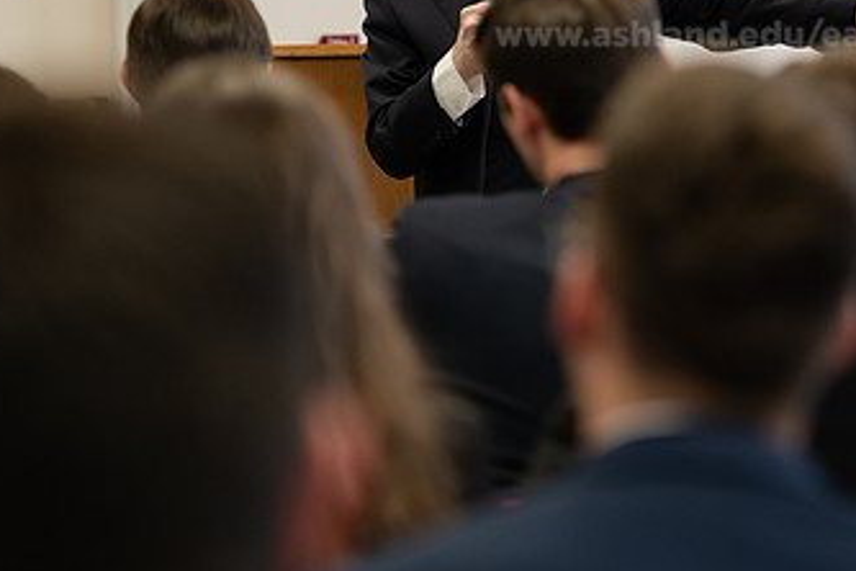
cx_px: 378
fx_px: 4969
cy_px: 89
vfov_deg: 6.6
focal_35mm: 209
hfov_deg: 9.8
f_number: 3.2
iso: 1250
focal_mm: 120
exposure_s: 1/200
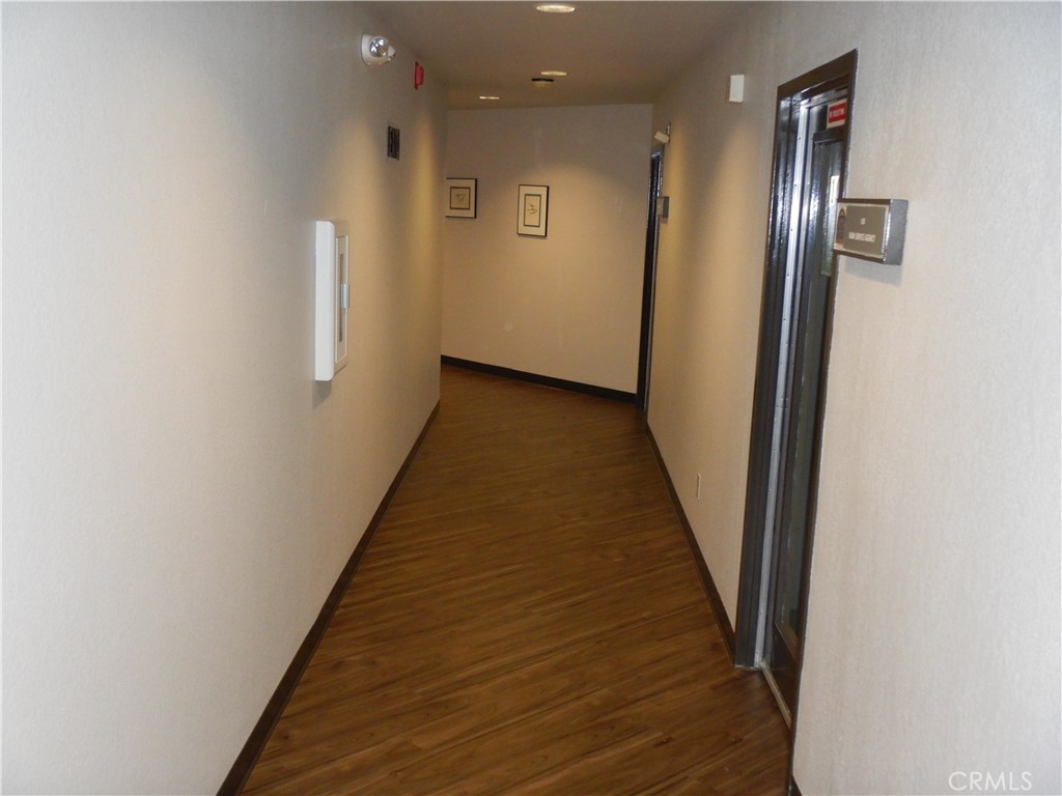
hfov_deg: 50.1
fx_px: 1135
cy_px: 398
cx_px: 531
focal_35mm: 37
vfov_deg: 38.7
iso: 400
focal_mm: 6.6
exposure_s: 1/30
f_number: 4.2
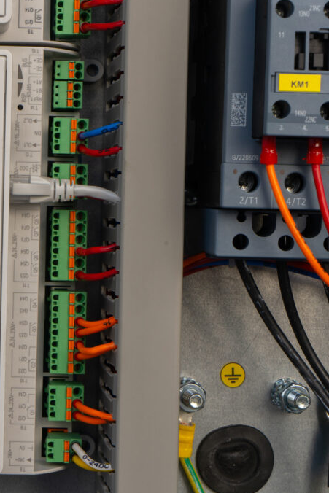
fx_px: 1411
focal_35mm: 103
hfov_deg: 13.1
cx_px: -27
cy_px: 245
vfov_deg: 19.8
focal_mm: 68
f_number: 18
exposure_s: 1/60
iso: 160
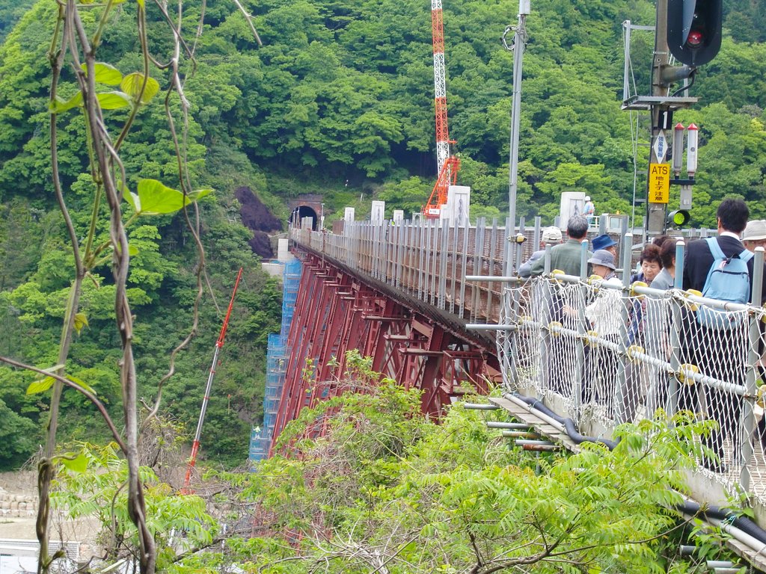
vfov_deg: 15.9
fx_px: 2058
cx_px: 383
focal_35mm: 93
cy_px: 287
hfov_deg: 21.1
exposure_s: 1/160
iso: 100
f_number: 5.2
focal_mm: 16.5
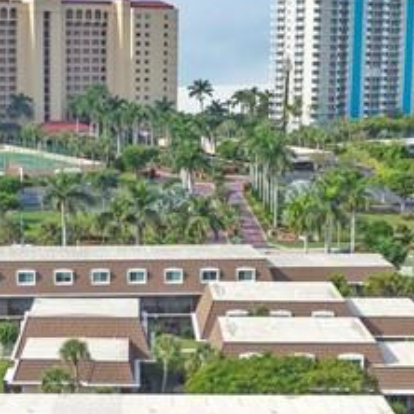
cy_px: 271
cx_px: 175
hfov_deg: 17.7
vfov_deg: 17.7
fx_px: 1326
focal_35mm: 98
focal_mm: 12.29
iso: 100
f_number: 2.8
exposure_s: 1/2500
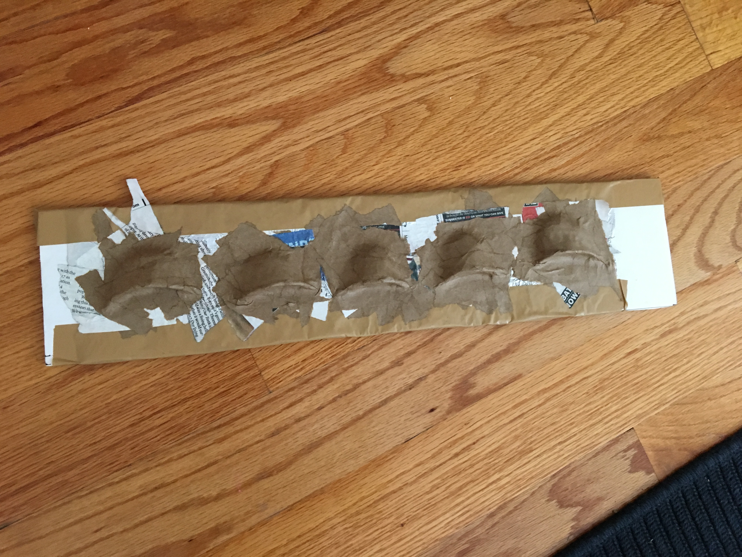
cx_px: 371
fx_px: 622
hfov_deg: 61.7
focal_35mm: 29
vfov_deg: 48.2
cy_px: 278
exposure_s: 1/30
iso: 200
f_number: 2.2
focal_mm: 4.15
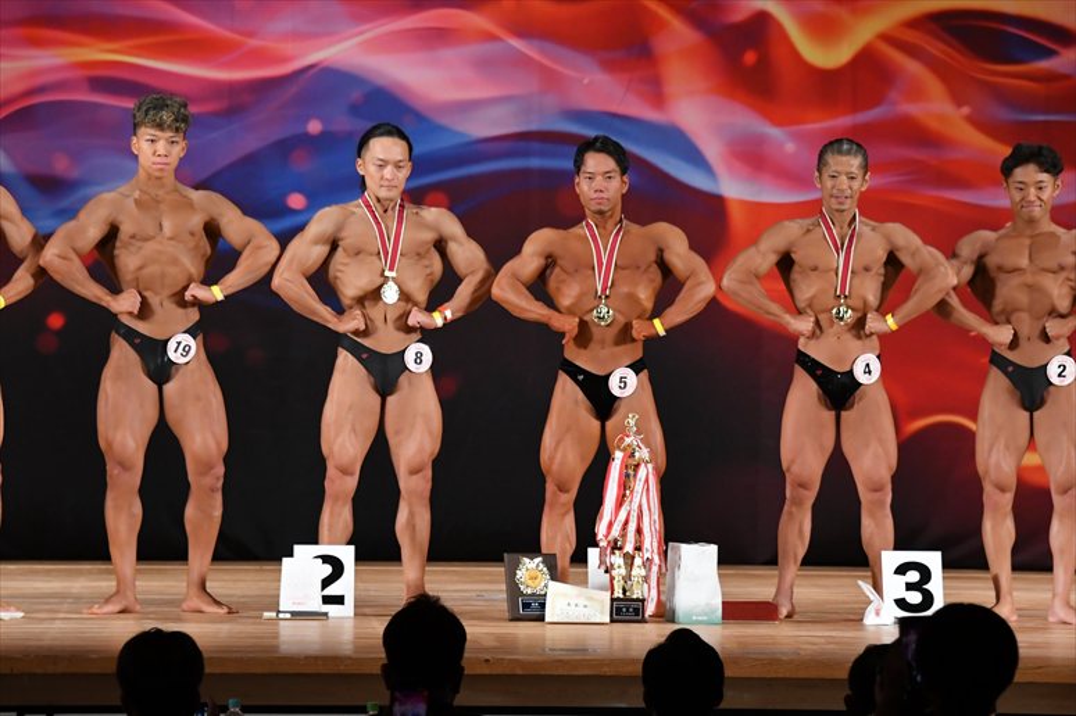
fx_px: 6035
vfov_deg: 6.8
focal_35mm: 202
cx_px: 538
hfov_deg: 10.2
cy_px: 358
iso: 3200
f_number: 5.6
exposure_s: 1/400
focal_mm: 135
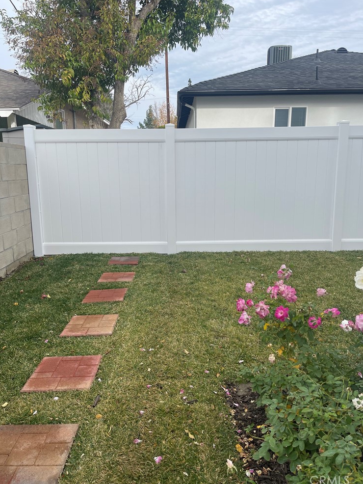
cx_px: 177
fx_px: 377
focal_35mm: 27
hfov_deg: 51.4
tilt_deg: -10.5
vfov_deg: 65.3
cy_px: 236
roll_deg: -1.4
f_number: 1.6
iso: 32
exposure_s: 1/1883
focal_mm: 5.1
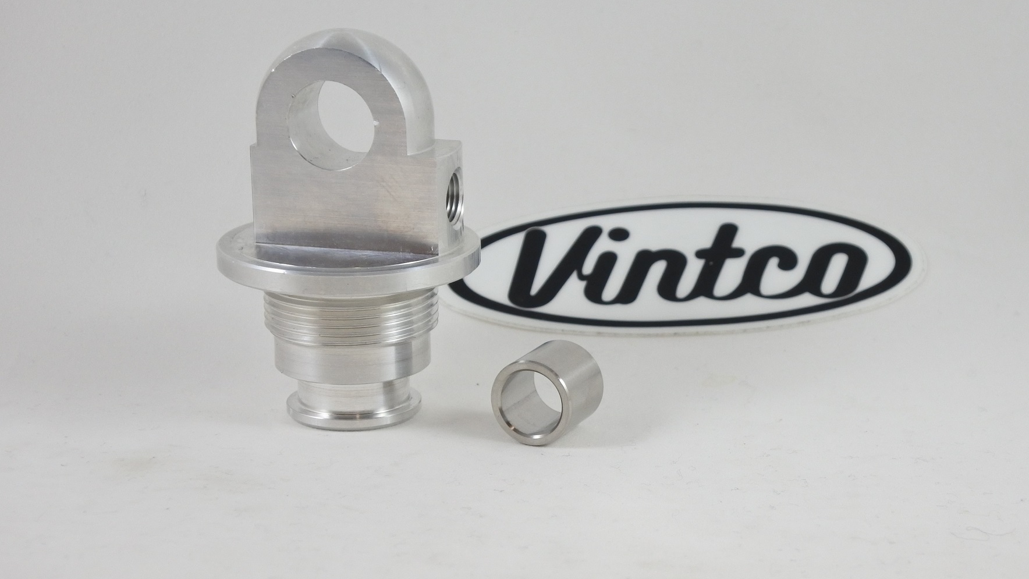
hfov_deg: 31.9
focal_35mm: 66
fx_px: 1801
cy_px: 262
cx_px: 514
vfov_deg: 18.3
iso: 450
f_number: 5
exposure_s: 1/125
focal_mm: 23.1
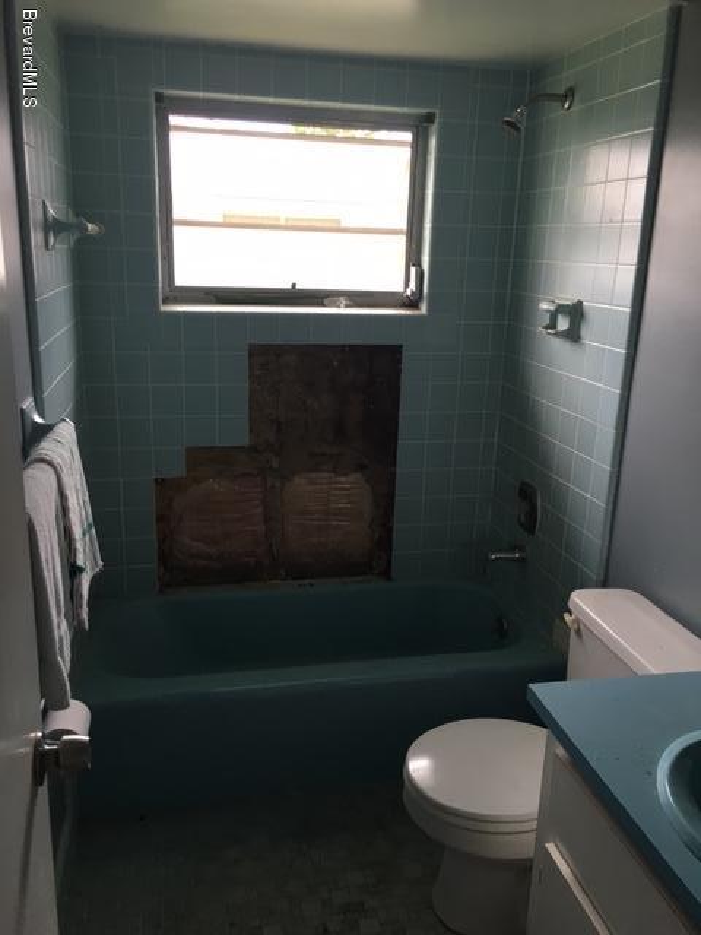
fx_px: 783
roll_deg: -1.3
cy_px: 468
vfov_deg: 61.7
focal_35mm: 29
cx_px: 350
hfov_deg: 48.2
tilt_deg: -16.6
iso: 64
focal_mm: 4.15
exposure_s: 1/30
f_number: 2.2
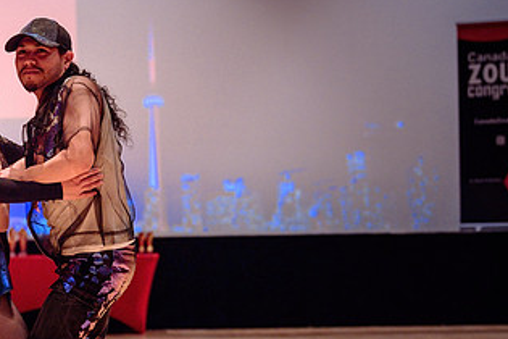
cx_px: 148
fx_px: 2004
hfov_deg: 14.4
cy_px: 218
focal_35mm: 142
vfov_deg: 9.7
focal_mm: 70
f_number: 2.8
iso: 1600
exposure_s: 1/160
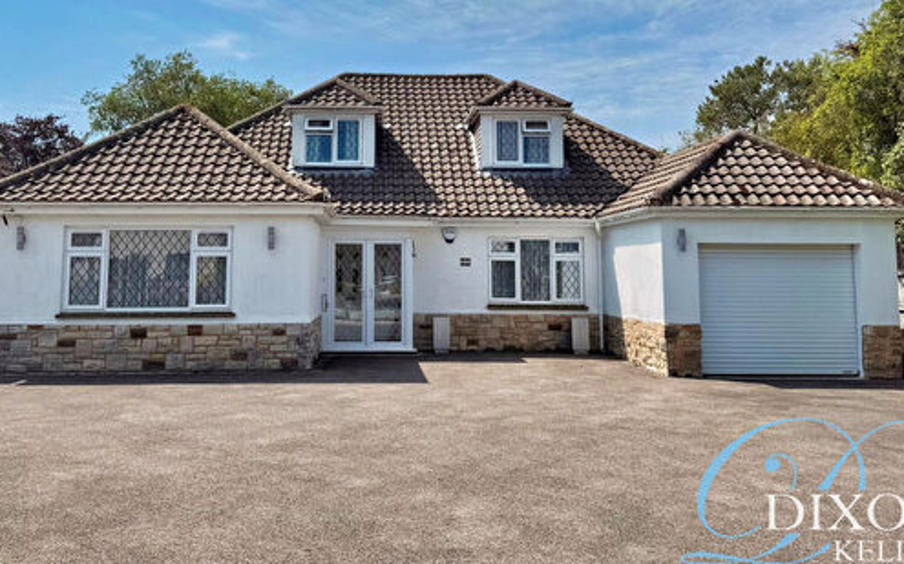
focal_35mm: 36
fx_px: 887
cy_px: 187
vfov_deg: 35.0
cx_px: 393
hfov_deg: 53.9
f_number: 1.78
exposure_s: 1/9091
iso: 80
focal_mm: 6.76
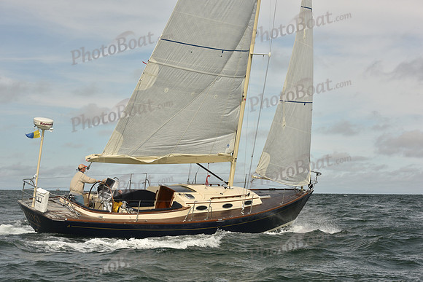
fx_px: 823
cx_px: 212
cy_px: 141
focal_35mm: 70
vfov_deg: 19.5
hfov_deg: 28.8
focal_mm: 70
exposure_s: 1/1250
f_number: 9
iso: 320
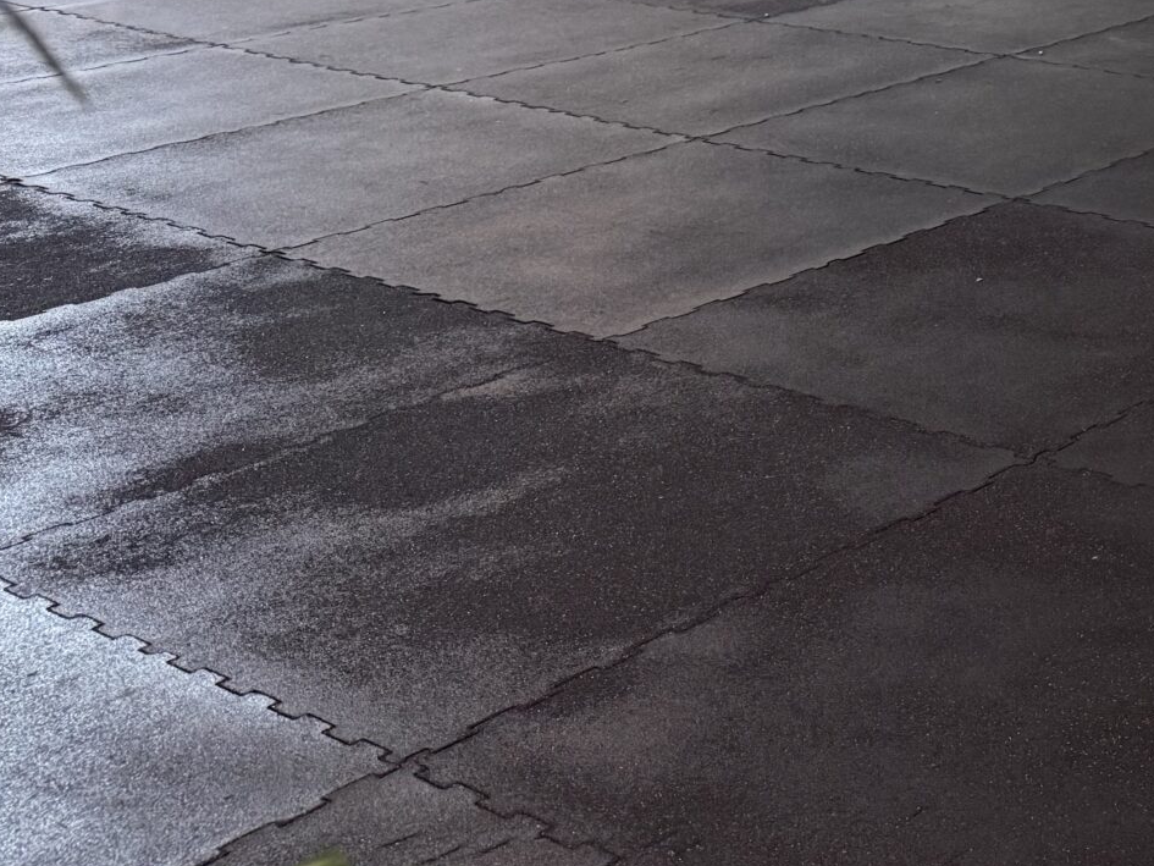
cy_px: -252
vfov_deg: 20.7
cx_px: 1512
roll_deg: -0.3
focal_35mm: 65
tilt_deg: -4.1
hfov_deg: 25.5
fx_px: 2167
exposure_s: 1/50
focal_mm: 6.76
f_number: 1.78
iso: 250
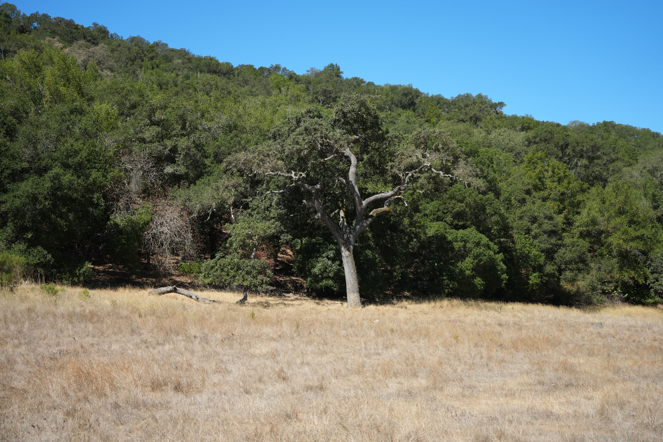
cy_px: 221
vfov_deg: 27.0
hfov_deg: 39.6
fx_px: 921
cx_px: 332
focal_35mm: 50
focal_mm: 50
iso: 640
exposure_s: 1/2500
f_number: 4.5
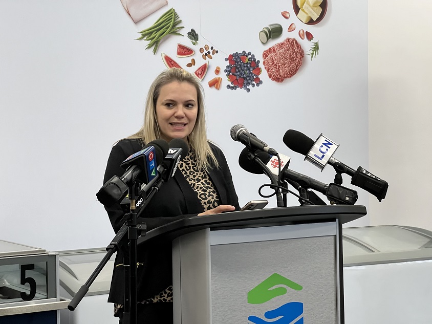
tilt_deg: -1.5
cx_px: 216
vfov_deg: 19.1
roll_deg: +1.3
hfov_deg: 25.3
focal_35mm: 77
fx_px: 961
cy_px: 162
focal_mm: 9
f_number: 2.8
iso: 200
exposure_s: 1/120
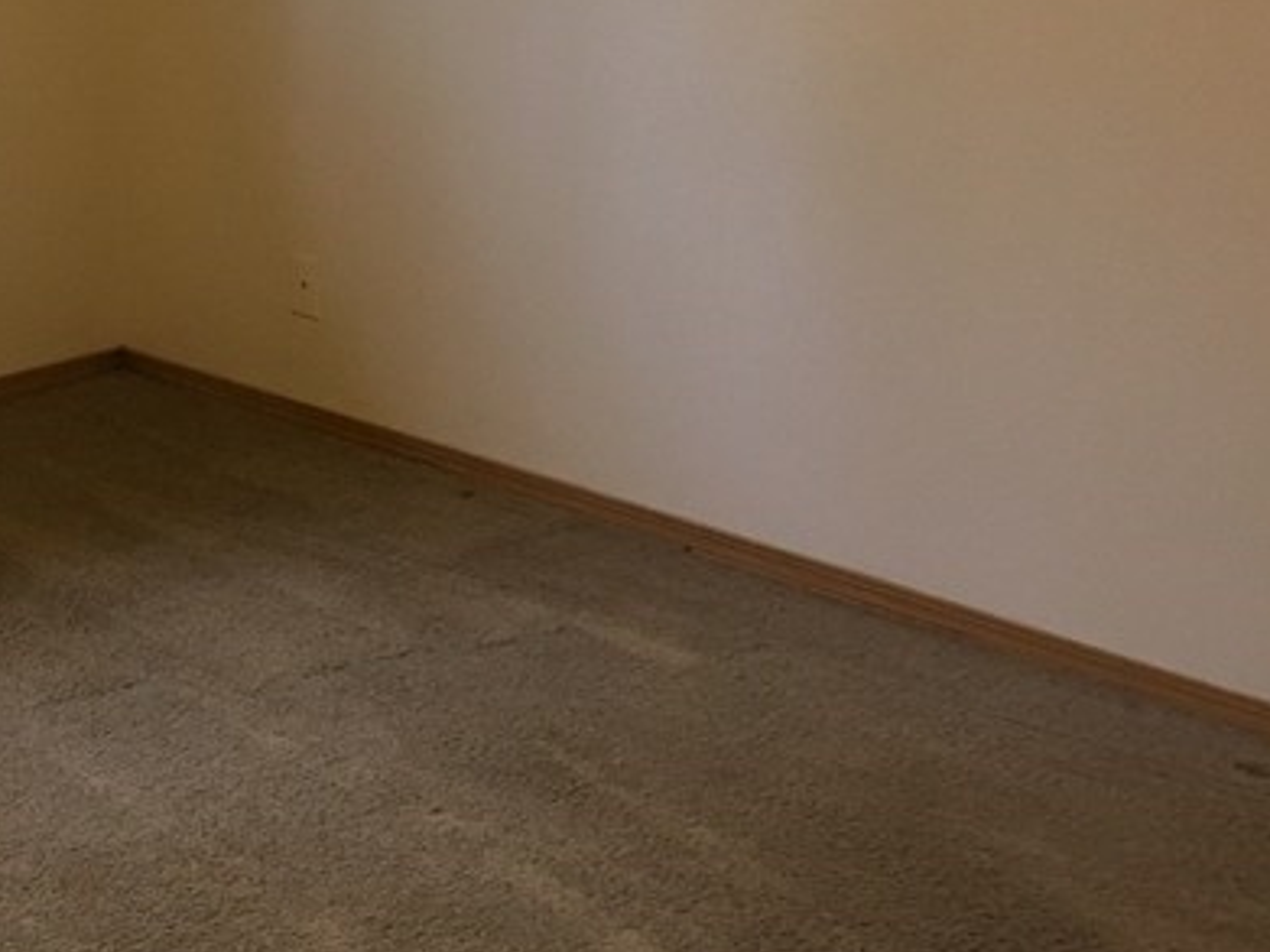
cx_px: -123
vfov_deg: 19.0
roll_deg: +0.0
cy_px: 84
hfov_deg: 24.0
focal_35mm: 76
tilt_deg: -10.0
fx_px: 2787
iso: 125
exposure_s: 1/30
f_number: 2.2
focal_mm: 4.15
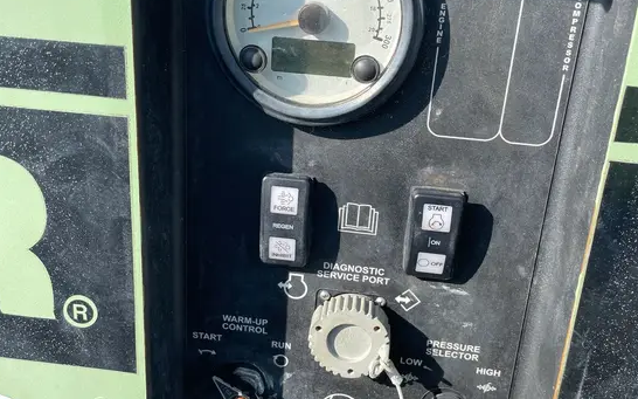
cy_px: 159
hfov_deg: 52.8
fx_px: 643
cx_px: 318
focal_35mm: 37
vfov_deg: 34.3
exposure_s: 1/1453
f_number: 1.6
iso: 50
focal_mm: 4.2
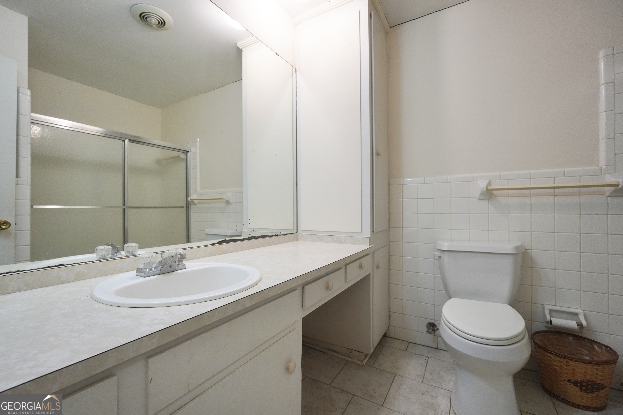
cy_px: 208
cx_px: 312
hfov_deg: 97.6
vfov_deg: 74.6
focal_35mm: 16
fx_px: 273
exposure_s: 1/50
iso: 400
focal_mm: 10.5
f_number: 4.5
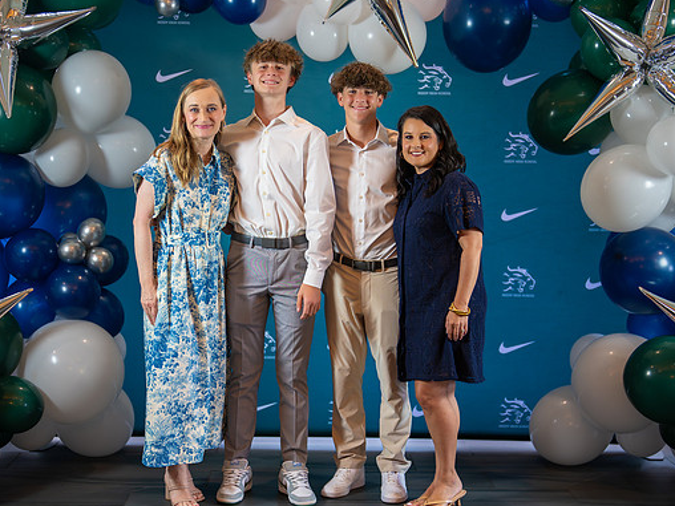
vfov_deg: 23.3
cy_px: 277
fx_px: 1228
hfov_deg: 30.7
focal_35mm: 63
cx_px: 317
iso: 1000
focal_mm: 50
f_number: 1.2
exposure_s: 1/400
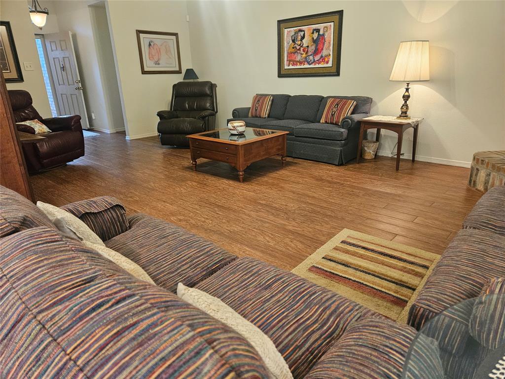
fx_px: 336
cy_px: 190
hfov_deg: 73.9
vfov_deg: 58.9
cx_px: 252
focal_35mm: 23
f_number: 1.8
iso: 1000
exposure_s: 1/120
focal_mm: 5.4
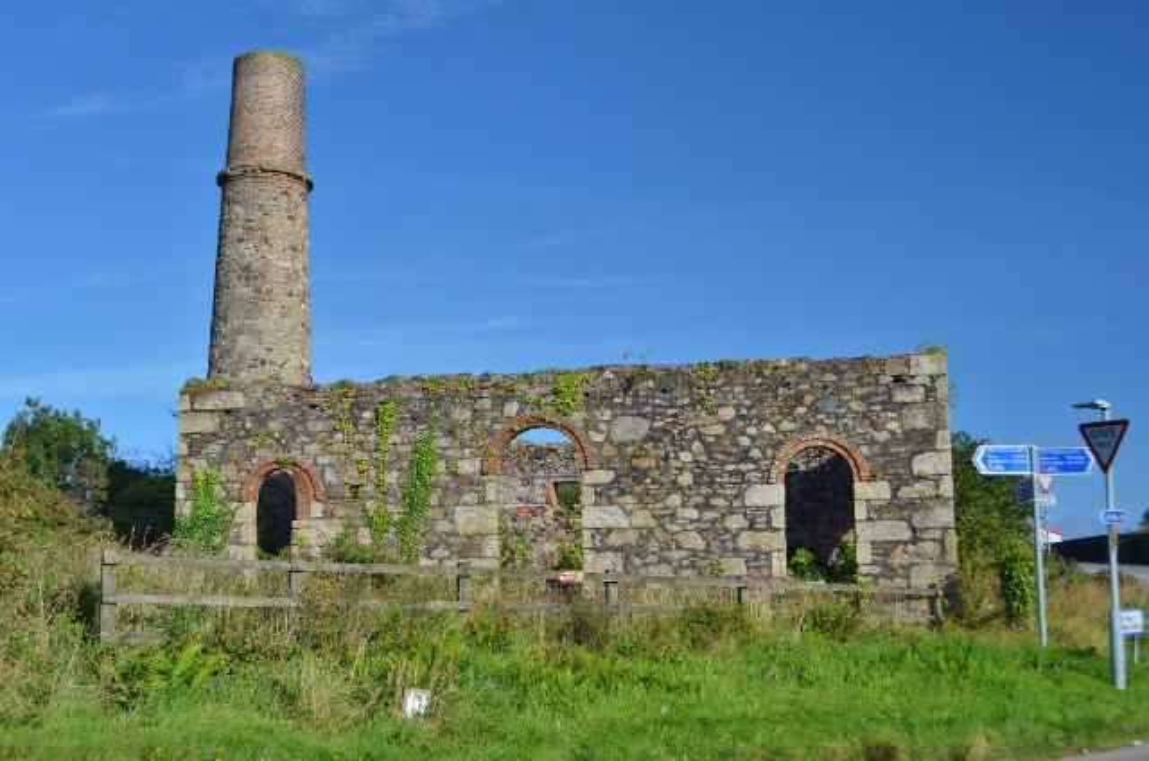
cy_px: 380
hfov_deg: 46.5
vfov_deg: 31.8
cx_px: 574
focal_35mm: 42
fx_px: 1338
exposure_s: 1/250
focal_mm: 28
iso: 200
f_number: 8
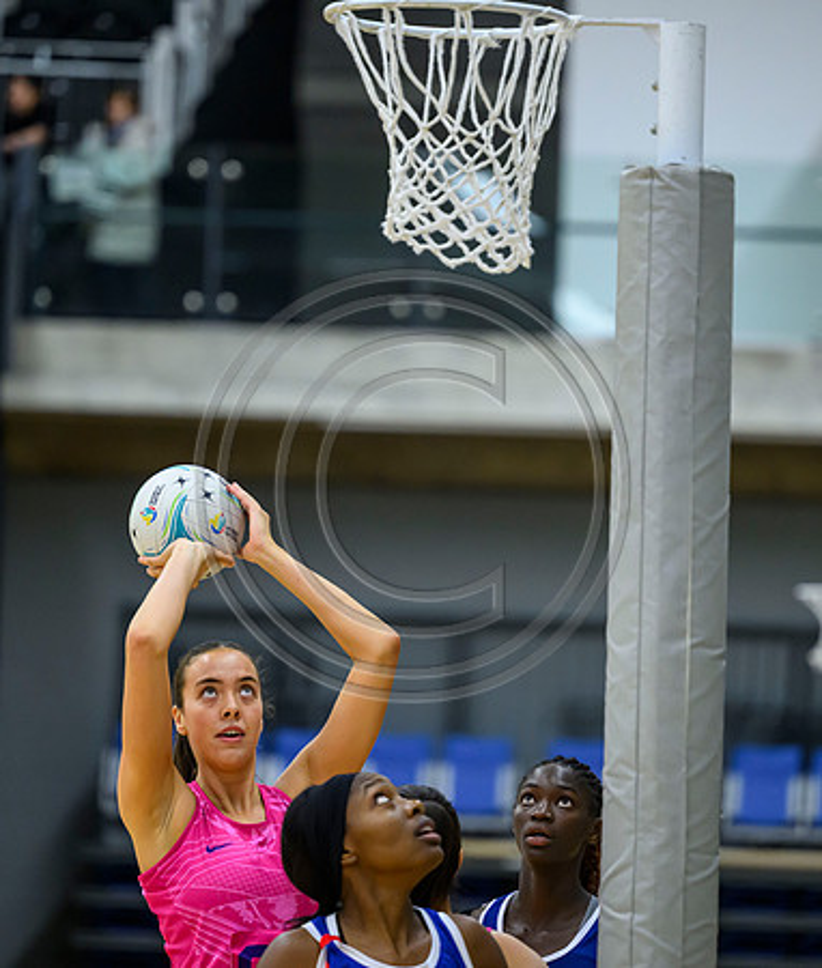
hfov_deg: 7.1
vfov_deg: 8.3
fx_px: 6660
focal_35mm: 227
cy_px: 484
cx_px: 396
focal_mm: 165
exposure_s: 1/1000
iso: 4000
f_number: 2.8
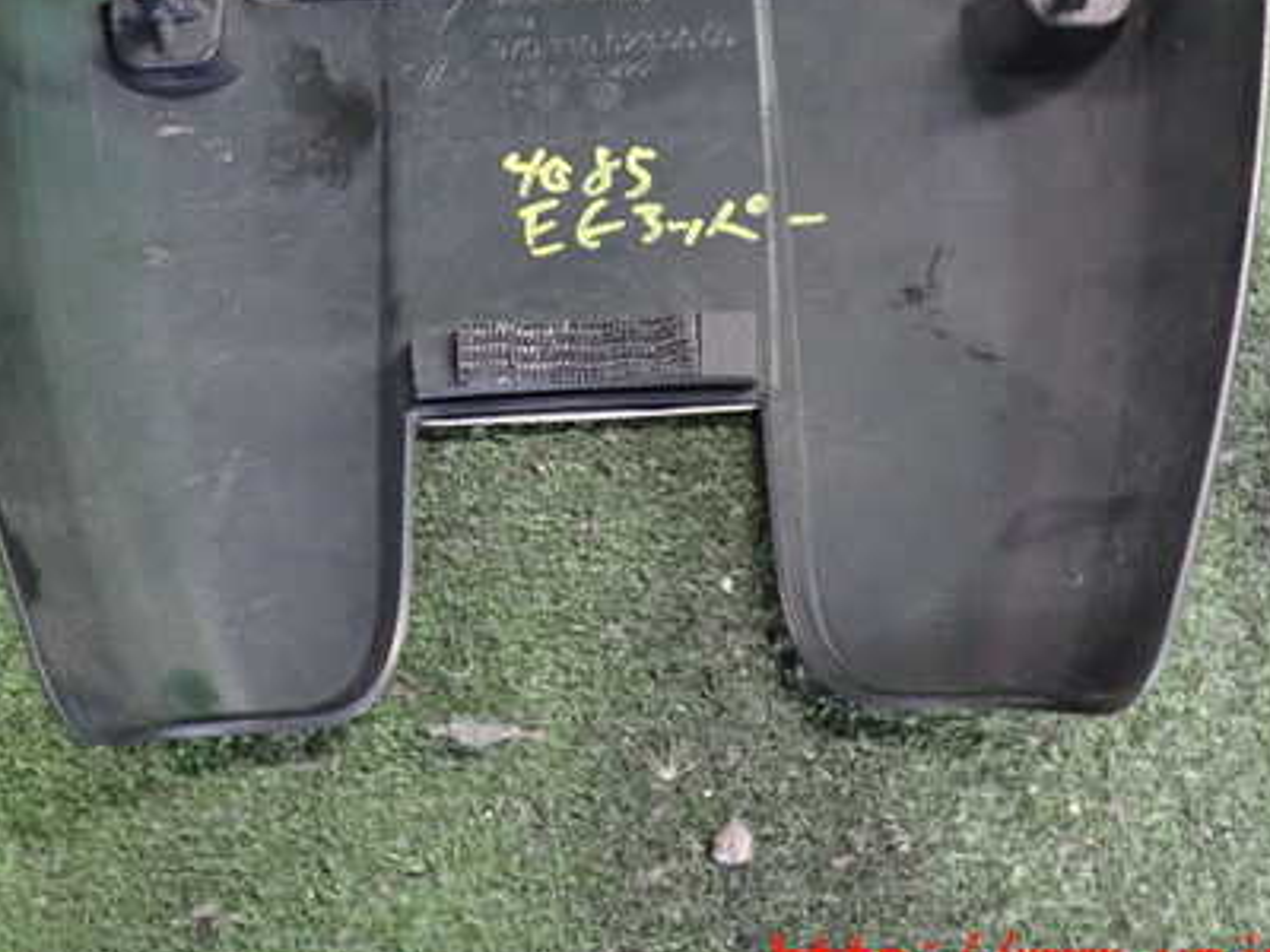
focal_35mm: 45
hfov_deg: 42.0
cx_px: 537
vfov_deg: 31.8
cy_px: 292
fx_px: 1651
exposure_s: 1/30
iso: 800
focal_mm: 5.4
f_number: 2.3
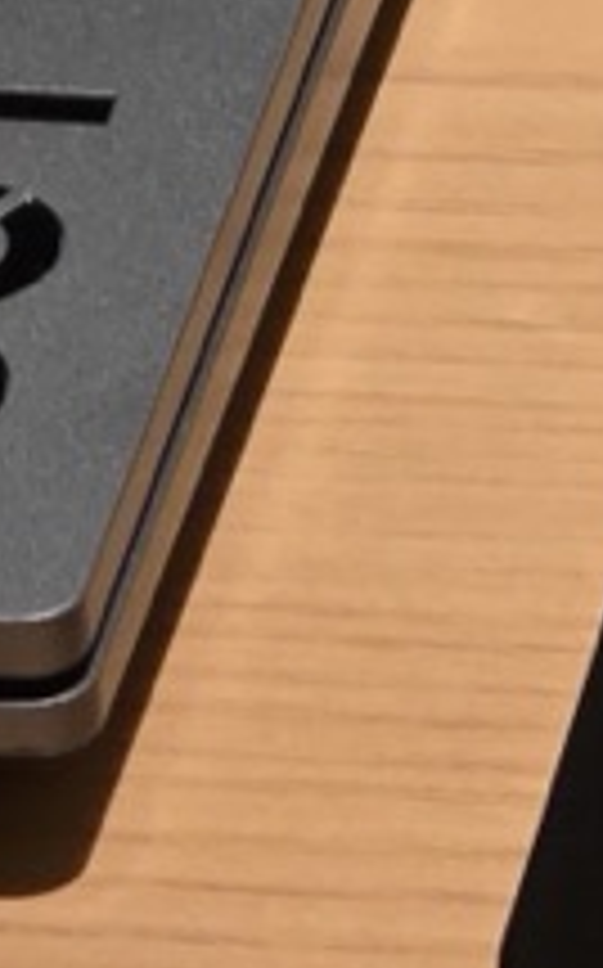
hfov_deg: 2.1
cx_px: 819
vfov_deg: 3.3
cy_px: -705
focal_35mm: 625
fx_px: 16467
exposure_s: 1/60
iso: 500
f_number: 3.4
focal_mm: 18.6
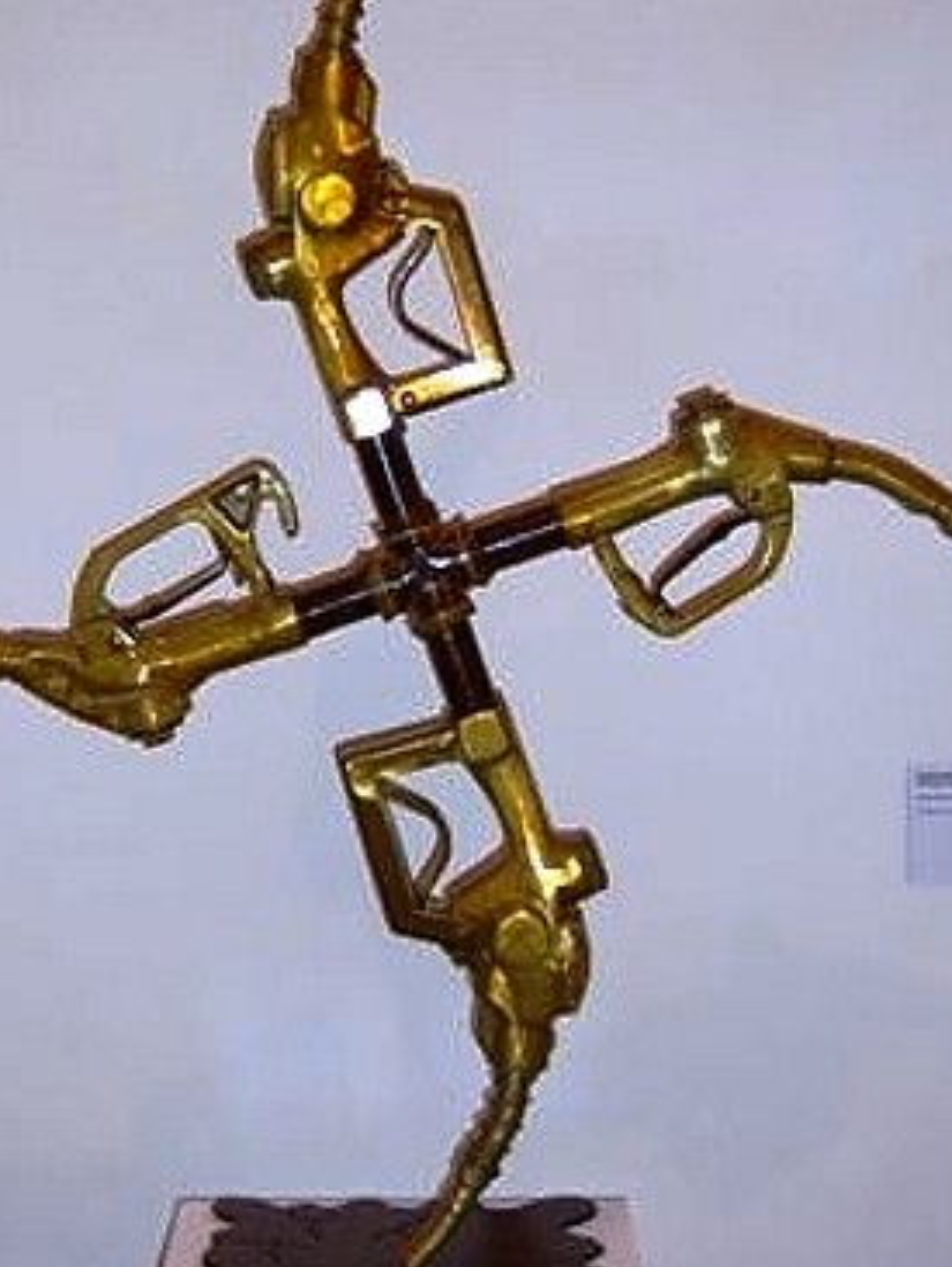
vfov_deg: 29.8
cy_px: 563
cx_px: 396
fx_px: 2381
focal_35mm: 65
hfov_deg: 22.6
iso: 80
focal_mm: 8.9
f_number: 2.8
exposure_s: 1/60
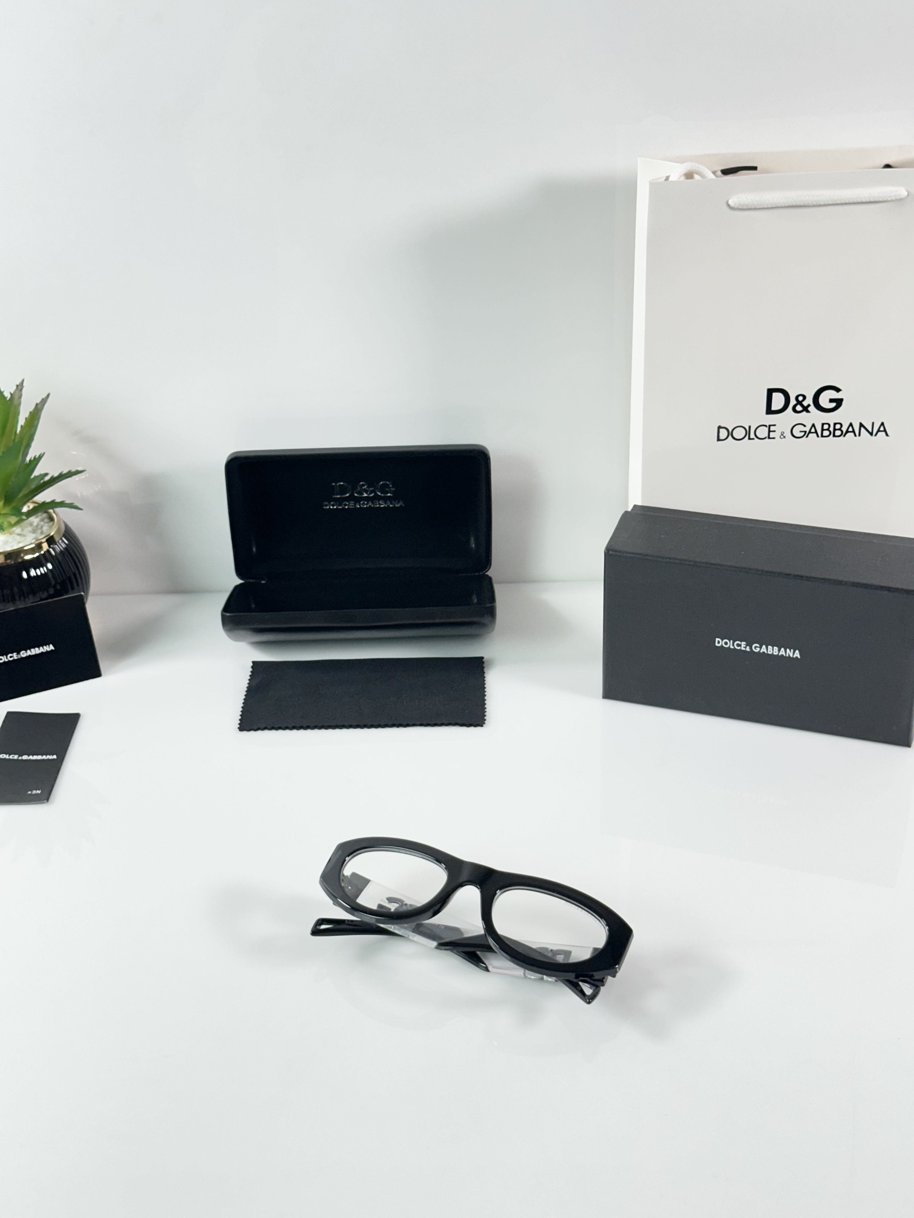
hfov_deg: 30.3
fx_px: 1690
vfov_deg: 39.7
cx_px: 457
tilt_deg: -29.8
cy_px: 609
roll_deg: +1.9
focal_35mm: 48
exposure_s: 1/100
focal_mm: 6.86
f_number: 1.78
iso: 100
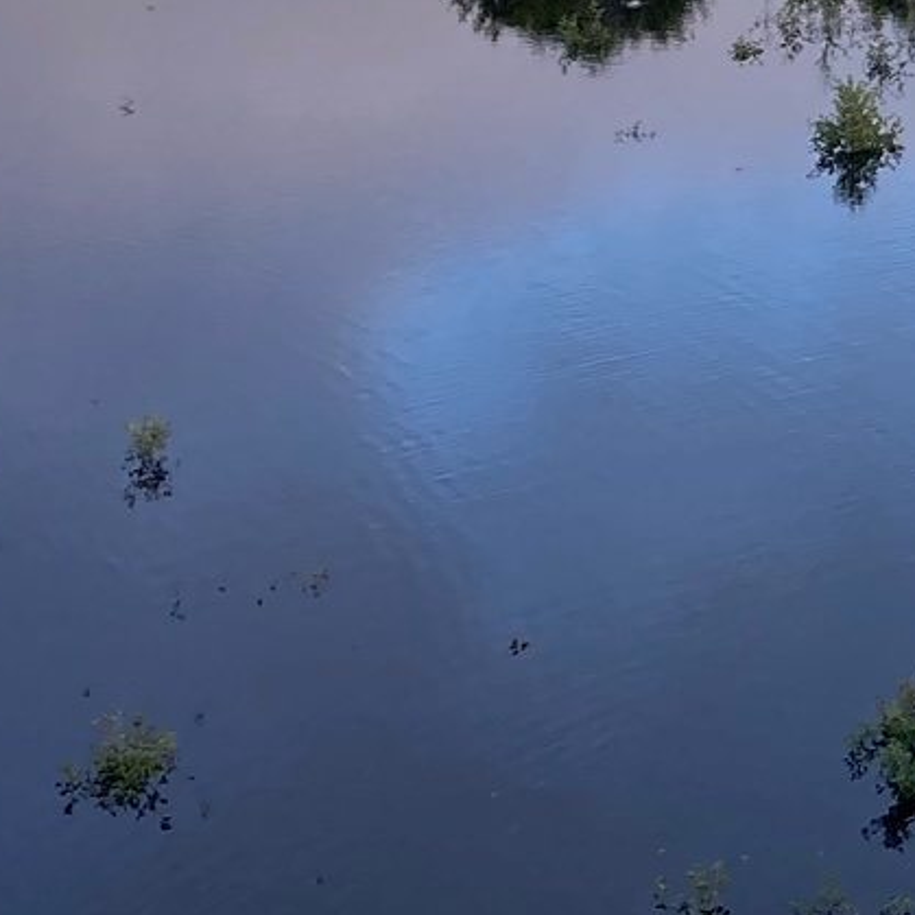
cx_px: 1470
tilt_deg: -0.8
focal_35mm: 119
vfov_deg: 13.5
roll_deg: +0.5
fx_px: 3559
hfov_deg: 13.6
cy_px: -607
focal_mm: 3.99
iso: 20
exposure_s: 1/445
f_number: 1.8
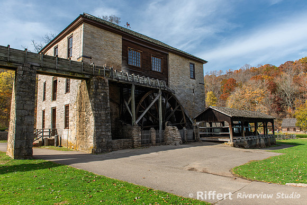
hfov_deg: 73.4
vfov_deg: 52.9
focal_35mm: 24
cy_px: 102
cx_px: 154
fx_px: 206
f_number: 8
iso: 100
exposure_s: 1/100
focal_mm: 24
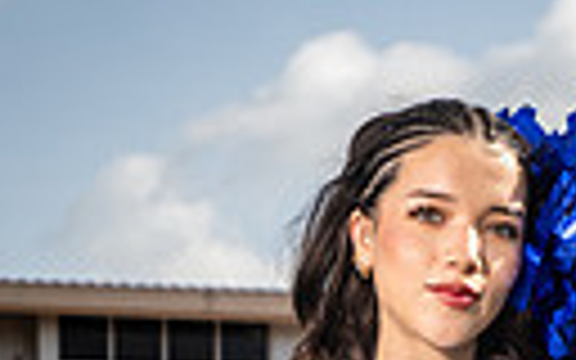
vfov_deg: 7.1
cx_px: 482
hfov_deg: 12.1
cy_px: 940
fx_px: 2700
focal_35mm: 172
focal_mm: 48
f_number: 7.1
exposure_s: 1/400
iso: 125
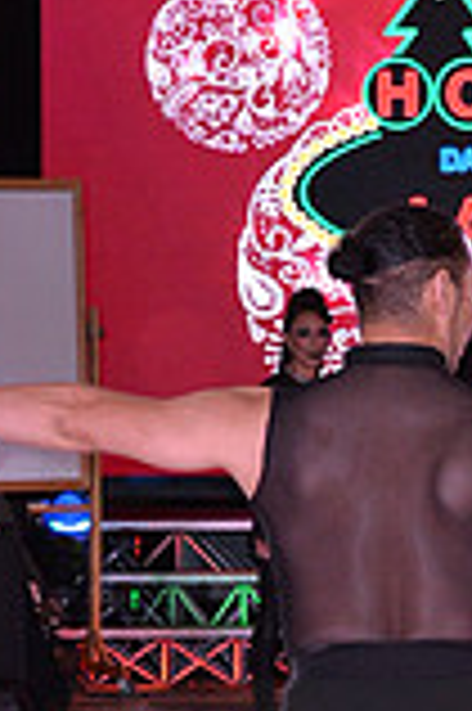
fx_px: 5065
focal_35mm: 257
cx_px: 690
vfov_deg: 8.0
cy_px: 832
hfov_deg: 5.3
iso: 2000
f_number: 7.1
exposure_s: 1/250
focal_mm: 70
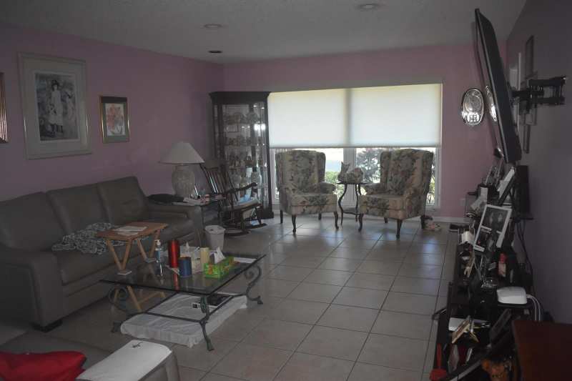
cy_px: 190
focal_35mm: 27
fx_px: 429
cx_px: 286
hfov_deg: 67.4
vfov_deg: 47.9
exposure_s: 1/100
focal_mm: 18
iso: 1600
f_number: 3.5
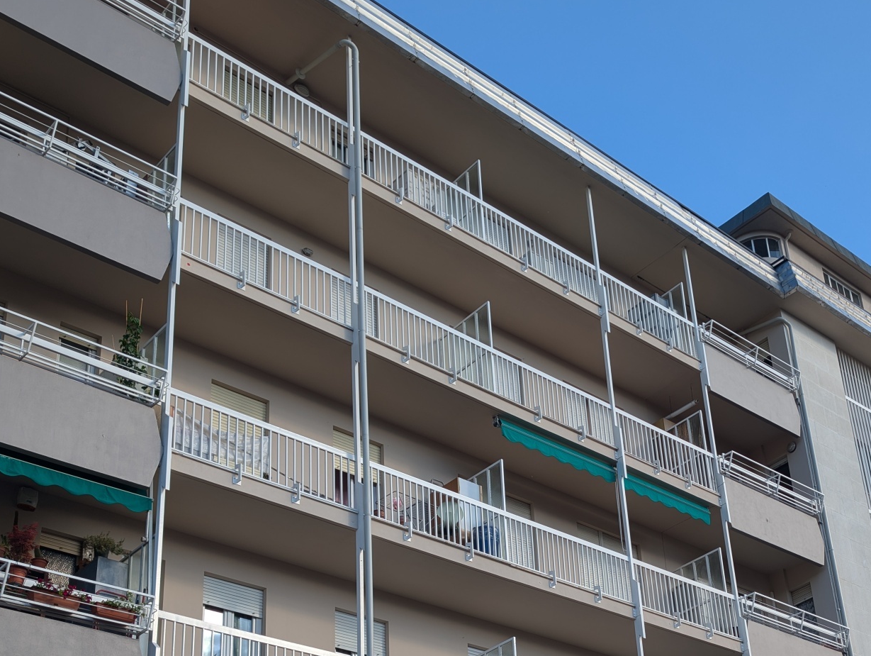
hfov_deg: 37.5
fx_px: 1260
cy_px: 569
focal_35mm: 50
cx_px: 614
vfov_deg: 28.2
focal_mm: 6.9
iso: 22
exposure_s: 1/518
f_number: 1.68
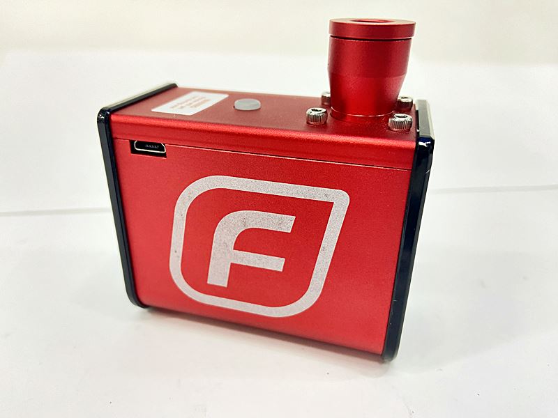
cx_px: 279
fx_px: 403
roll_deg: -1.3
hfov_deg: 69.4
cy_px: 209
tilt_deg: -26.1
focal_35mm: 25
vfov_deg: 54.9
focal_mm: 4.25
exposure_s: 1/50
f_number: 1.8
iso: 250
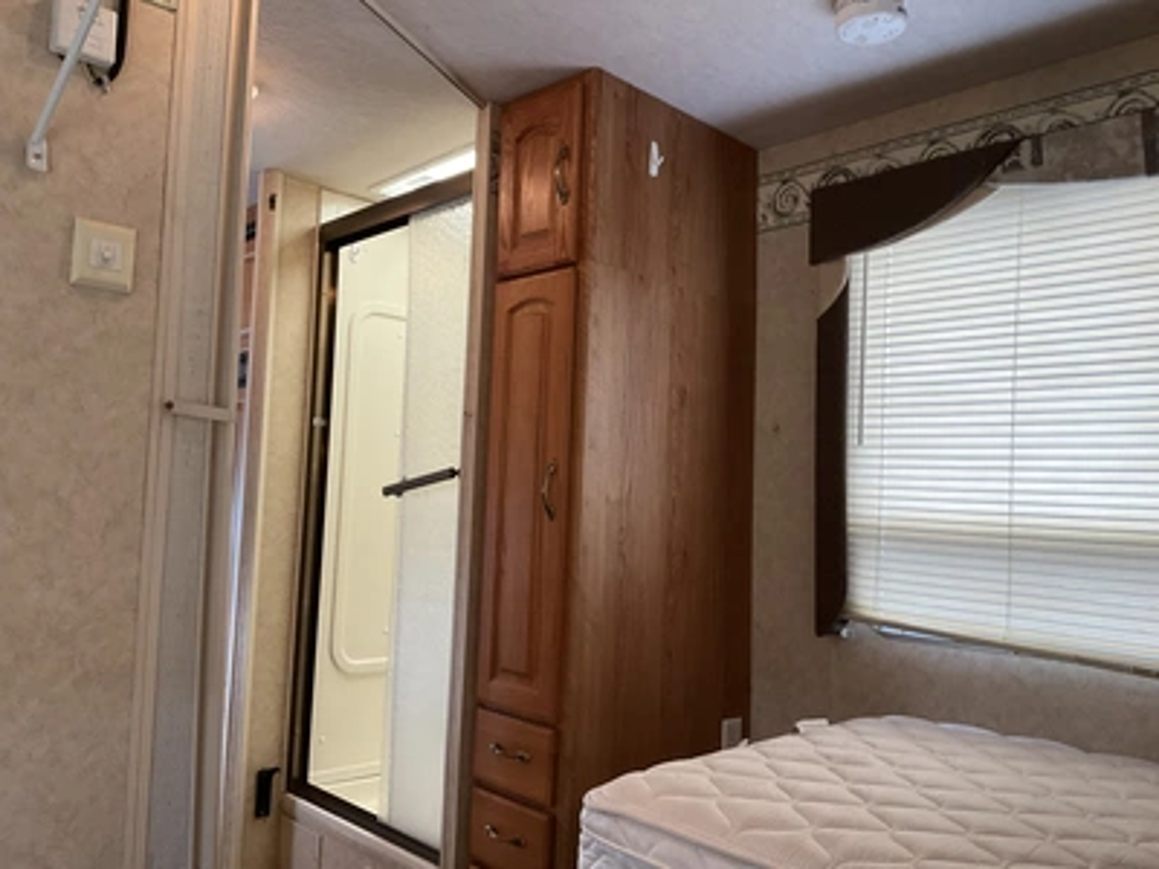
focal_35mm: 29
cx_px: 580
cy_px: 434
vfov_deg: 48.2
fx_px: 971
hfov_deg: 61.7
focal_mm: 3
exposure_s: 1/67
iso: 64
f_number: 1.8
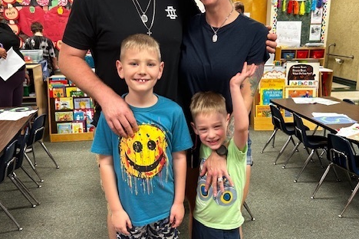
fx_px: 369
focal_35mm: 37
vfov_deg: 35.9
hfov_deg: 51.9
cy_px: 131
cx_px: 179
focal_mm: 5.7
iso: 80
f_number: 1.5
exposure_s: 1/60
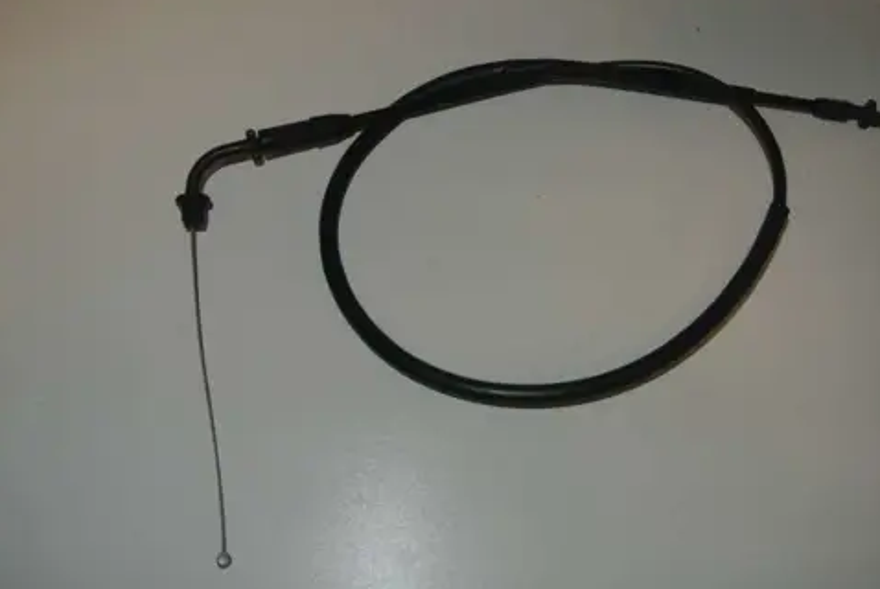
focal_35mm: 36
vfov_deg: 37.0
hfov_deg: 53.0
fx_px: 881
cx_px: 473
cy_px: 317
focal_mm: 12.2
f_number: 3.8
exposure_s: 1/60
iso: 200
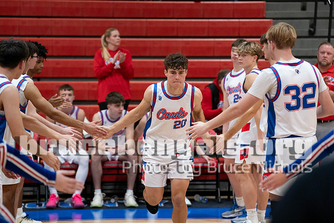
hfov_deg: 16.4
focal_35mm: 125
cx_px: 167
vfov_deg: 11.0
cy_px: 112
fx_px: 1160
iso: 5000
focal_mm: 125
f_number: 2.8
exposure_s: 1/1000
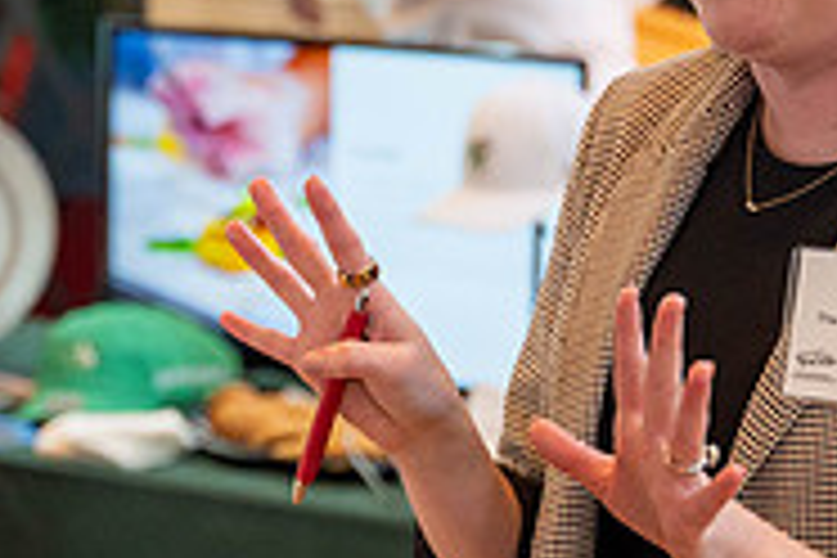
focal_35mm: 159
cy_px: 4
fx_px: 3696
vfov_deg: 8.6
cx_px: 220
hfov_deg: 12.9
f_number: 2.8
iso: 2000
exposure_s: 1/500
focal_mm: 51
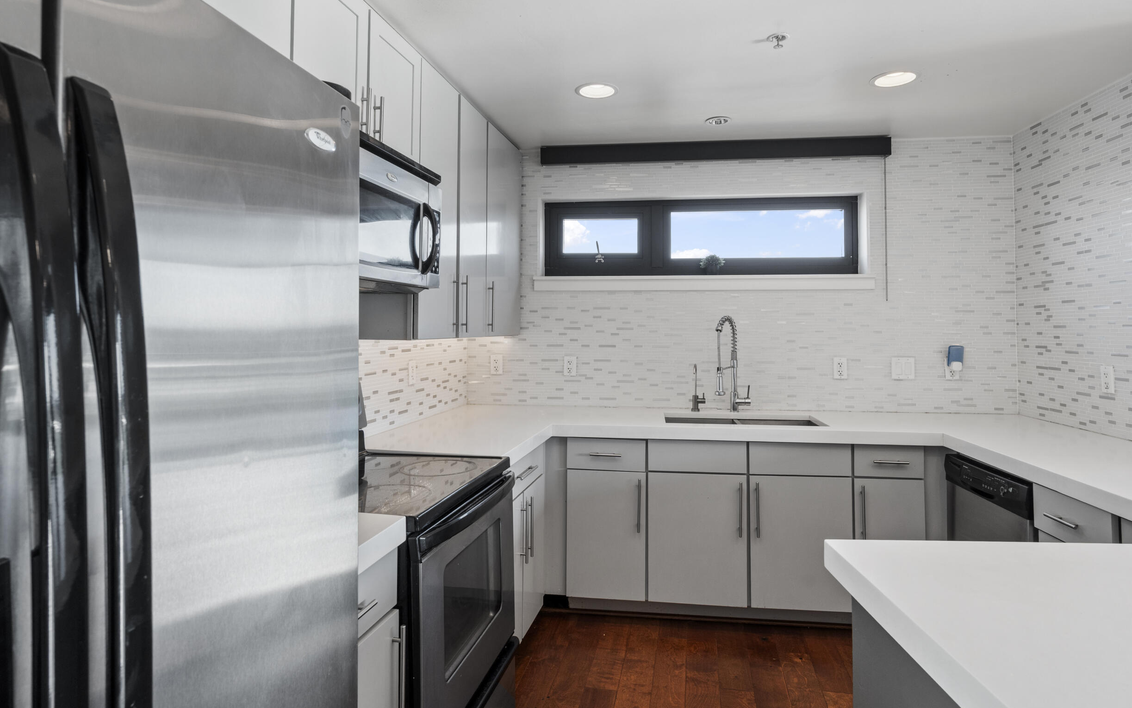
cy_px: 355
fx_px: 617
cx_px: 561
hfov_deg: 85.1
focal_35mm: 20
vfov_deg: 59.7
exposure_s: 1/30
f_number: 9
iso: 250
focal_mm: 16
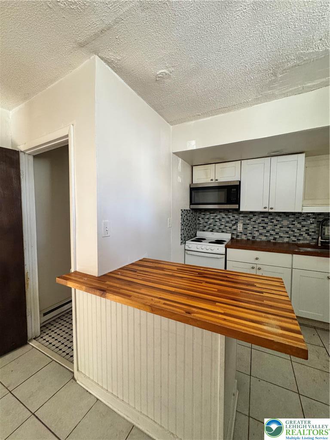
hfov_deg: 85.7
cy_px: 220
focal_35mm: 14
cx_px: 165
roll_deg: +0.1
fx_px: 178
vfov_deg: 102.1
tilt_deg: -2.1
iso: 400
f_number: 2.2
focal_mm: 2.22
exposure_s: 1/60
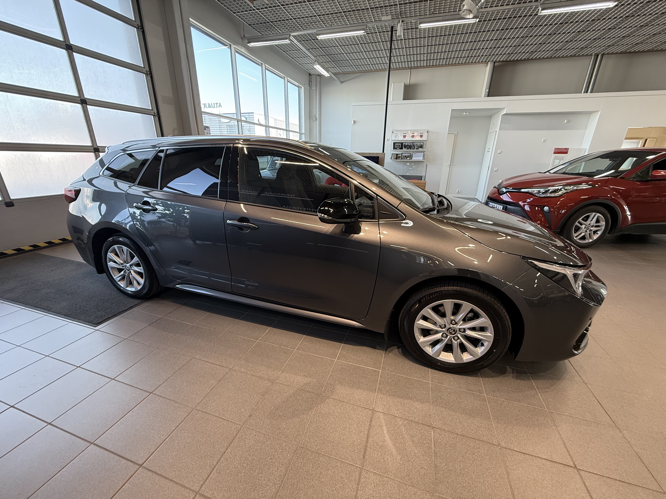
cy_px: 250
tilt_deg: -19.0
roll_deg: -1.0
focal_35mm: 14
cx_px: 333
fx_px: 269
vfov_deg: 85.7
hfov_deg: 102.1
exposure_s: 1/100
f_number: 2.2
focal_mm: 2.22
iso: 250
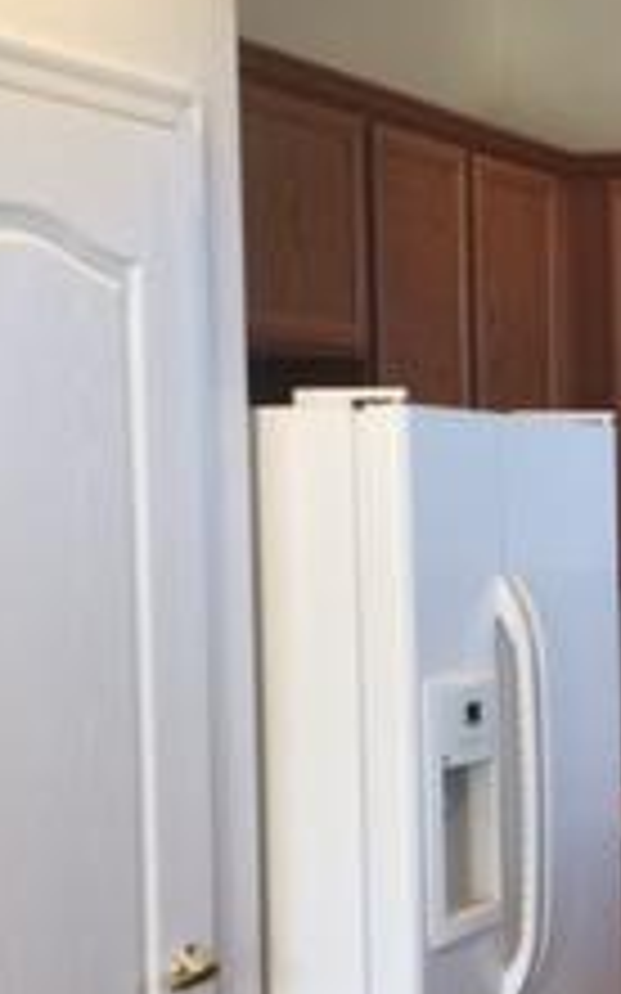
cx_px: 963
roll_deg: -0.1
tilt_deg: -5.8
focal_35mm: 89
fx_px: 2412
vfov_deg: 23.1
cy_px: 756
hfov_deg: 13.7
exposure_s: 1/15
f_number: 2.2
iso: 32
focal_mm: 4.15
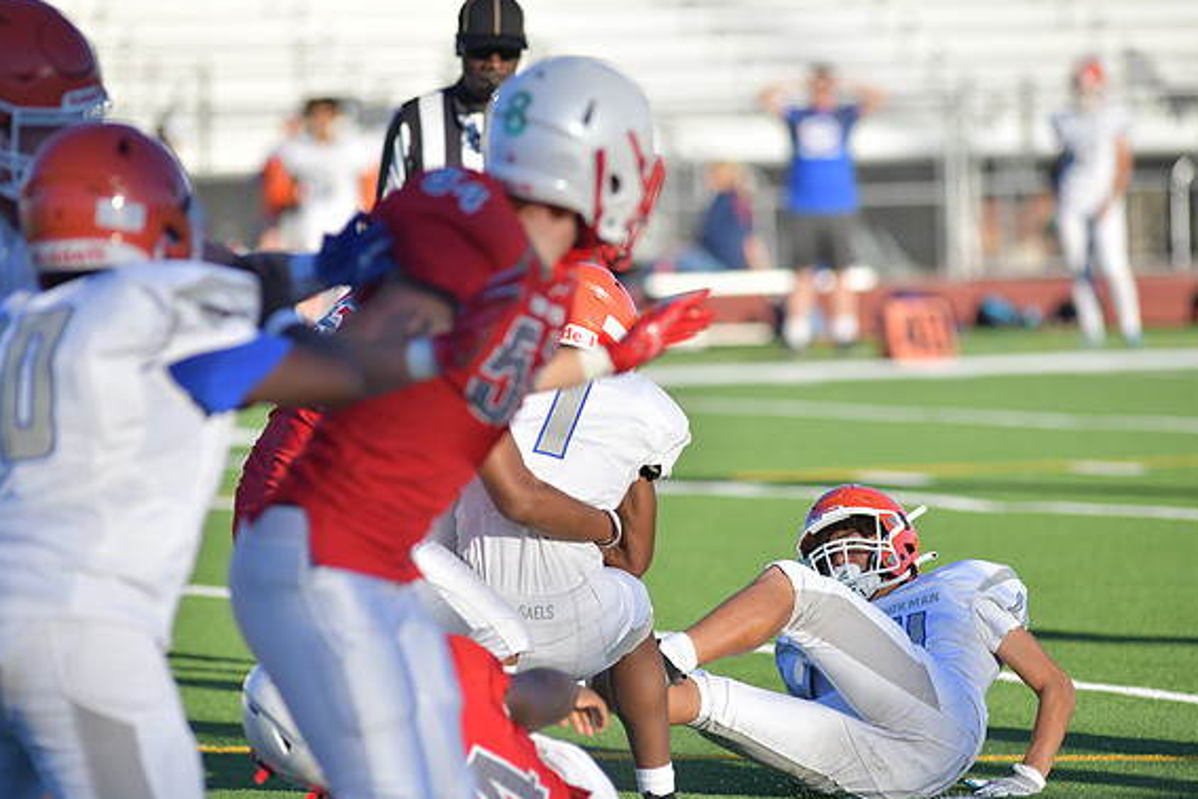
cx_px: 606
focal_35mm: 307
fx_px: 10215
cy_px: 403
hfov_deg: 6.7
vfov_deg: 4.5
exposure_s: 1/3200
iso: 450
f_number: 5
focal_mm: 300
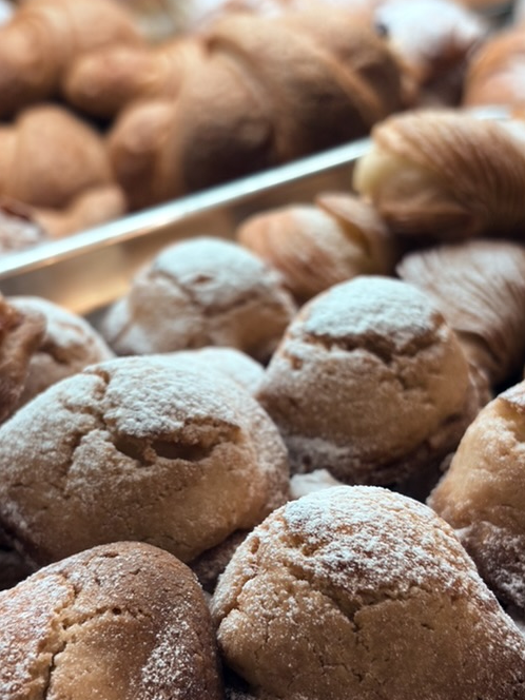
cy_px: 414
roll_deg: -5.4
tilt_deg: -33.6
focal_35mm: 54
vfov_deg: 35.4
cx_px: 235
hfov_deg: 27.0
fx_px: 1092
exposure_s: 1/50
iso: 80
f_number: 1.6
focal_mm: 5.96
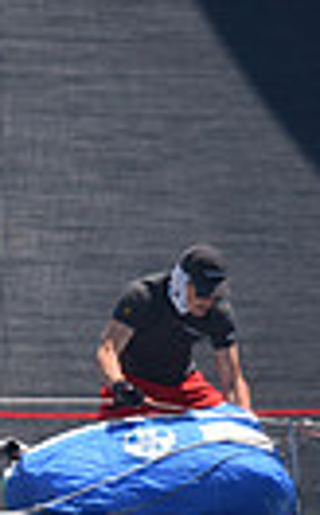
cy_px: 548
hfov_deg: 1.9
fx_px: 9418
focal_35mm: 672
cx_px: -730
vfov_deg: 3.1
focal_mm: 150
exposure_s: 1/1000
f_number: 2.8
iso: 200
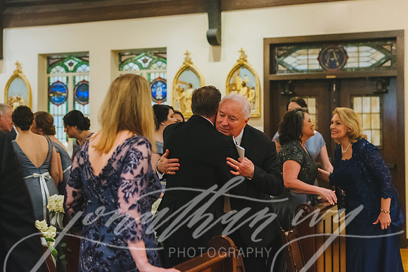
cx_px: 160
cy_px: 109
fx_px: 709
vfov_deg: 21.7
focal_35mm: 63
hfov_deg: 32.0
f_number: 2.5
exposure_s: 1/500
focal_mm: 50
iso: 4000
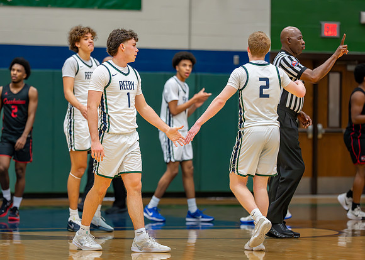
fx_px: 2169
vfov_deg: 6.9
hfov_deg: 9.6
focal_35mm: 209
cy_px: 127
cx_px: 132
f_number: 1.8
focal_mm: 135
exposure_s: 1/1600
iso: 2500
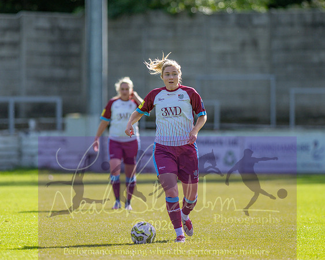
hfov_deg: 3.8
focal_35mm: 507
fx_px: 4875
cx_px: 162
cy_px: 130
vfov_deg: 3.1
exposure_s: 1/3200
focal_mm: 300
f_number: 2.8
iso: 200
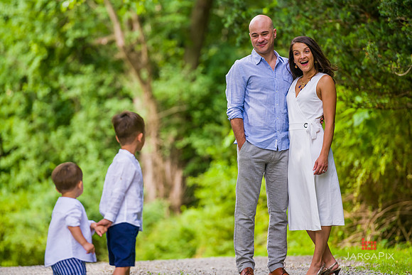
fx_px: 2289
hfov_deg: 10.3
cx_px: 206
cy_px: 138
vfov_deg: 6.9
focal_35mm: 200
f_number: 4
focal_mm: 200
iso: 200
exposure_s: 1/640
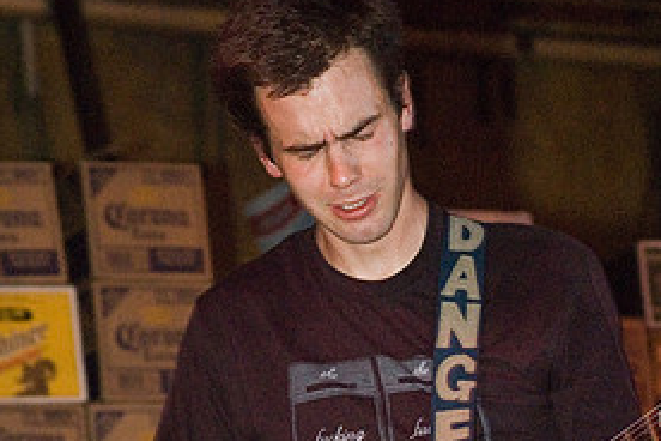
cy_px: 391
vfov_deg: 11.2
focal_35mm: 122
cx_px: 336
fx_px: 2240
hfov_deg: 16.8
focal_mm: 50
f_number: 2.8
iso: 800
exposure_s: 1/10
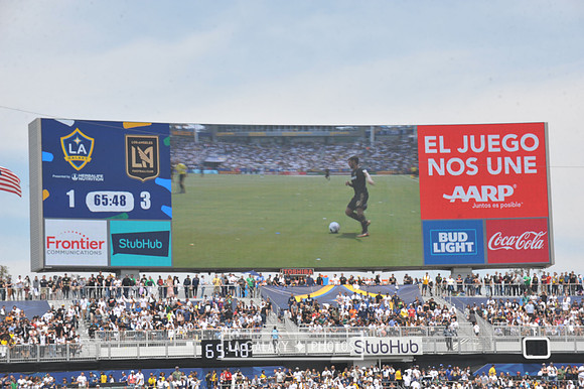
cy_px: 194
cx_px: 292
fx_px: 2108
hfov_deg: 15.8
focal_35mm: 130
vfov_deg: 10.5
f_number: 11
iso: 320
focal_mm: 130
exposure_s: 1/500
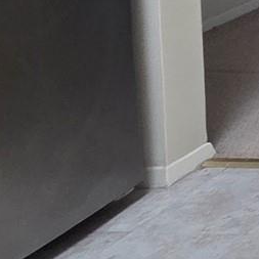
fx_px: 787
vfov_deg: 14.6
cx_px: 946
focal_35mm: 93
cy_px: -297
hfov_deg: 9.1
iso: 160
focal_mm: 2.2
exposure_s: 1/120
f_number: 2.2
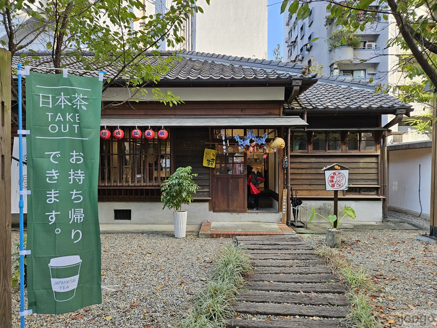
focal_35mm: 23
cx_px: 218
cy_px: 164
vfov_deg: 58.9
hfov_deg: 73.9
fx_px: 290
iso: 40
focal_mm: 5.4
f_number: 1.8
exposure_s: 1/222
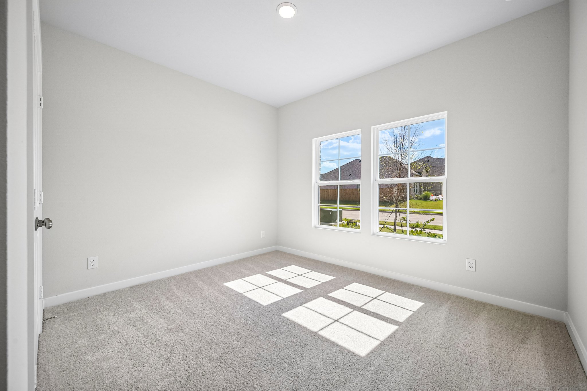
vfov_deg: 81.2
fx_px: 228
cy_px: 196
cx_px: 294
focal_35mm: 14
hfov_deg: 104.3
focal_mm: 14
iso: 250
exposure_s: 1/250
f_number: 9
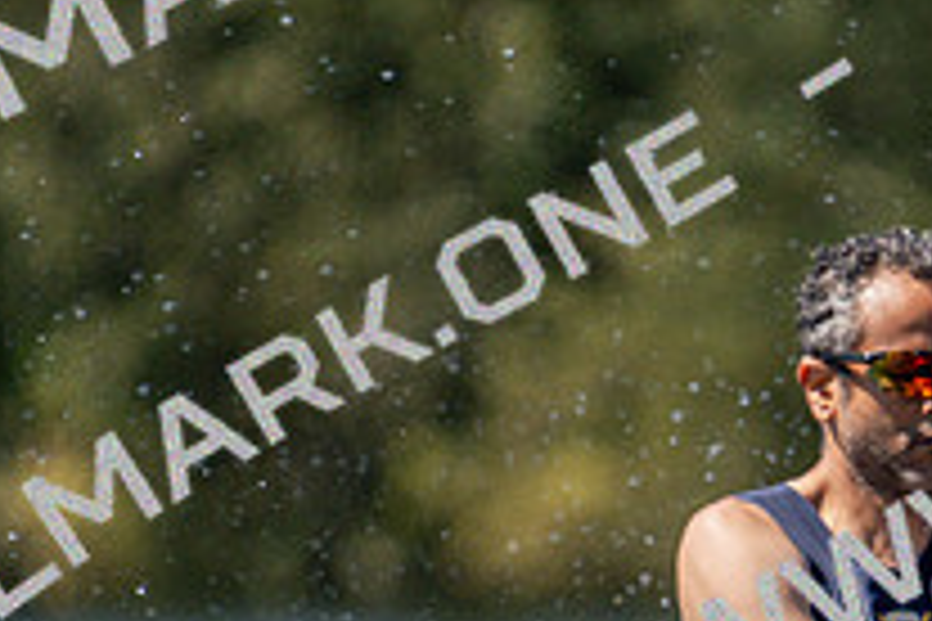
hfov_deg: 1.2
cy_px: 713
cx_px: 1207
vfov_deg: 0.8
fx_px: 43619
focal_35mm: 1685
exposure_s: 1/2000
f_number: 6.3
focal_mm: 600
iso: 320
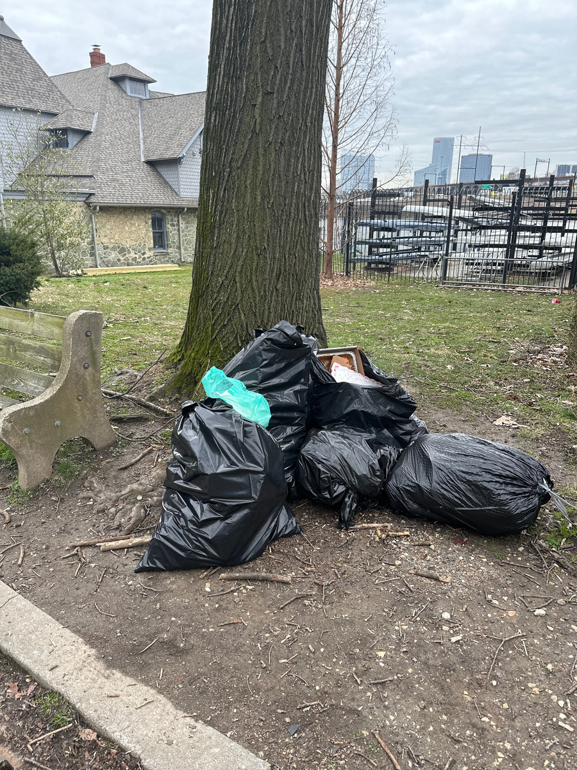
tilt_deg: -19.1
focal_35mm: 24
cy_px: 385
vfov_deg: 71.6
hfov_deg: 56.8
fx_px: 533
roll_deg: +0.1
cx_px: 288
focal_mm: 6.86
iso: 80
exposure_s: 1/194
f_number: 1.78
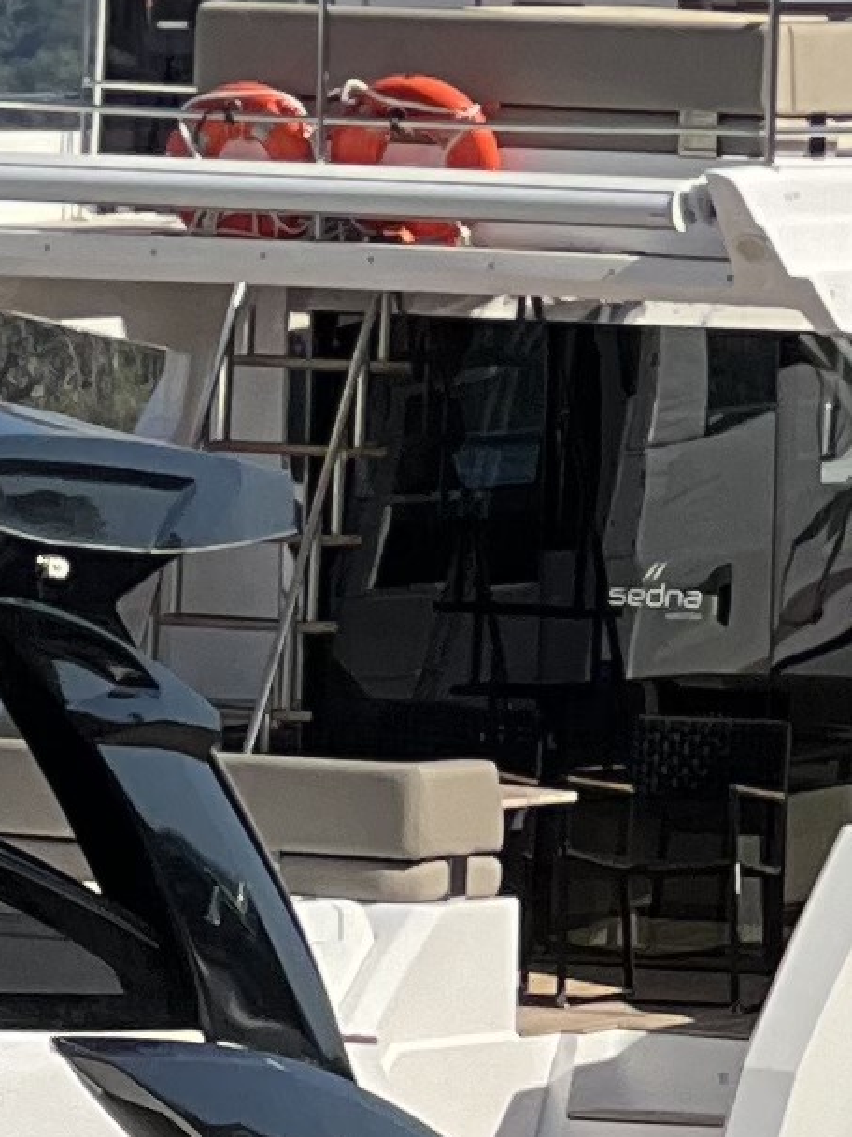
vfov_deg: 3.9
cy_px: 1447
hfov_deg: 2.9
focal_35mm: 511
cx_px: -88
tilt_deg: -2.9
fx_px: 16770
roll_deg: -0.4
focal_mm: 9
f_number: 2.8
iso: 32
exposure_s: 1/986
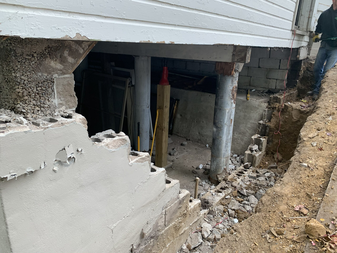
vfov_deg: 53.1
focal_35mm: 26
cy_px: 126
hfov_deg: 67.3
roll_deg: -3.2
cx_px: 168
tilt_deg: -15.5
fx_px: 253
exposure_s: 1/92
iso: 100
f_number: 1.8
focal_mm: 4.25
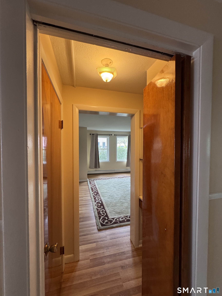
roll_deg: +0.5
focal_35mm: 14
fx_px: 120
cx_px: 111
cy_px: 148
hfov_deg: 85.7
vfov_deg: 102.1
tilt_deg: -1.6
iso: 250
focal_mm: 2.22
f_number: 2.2
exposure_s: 1/60
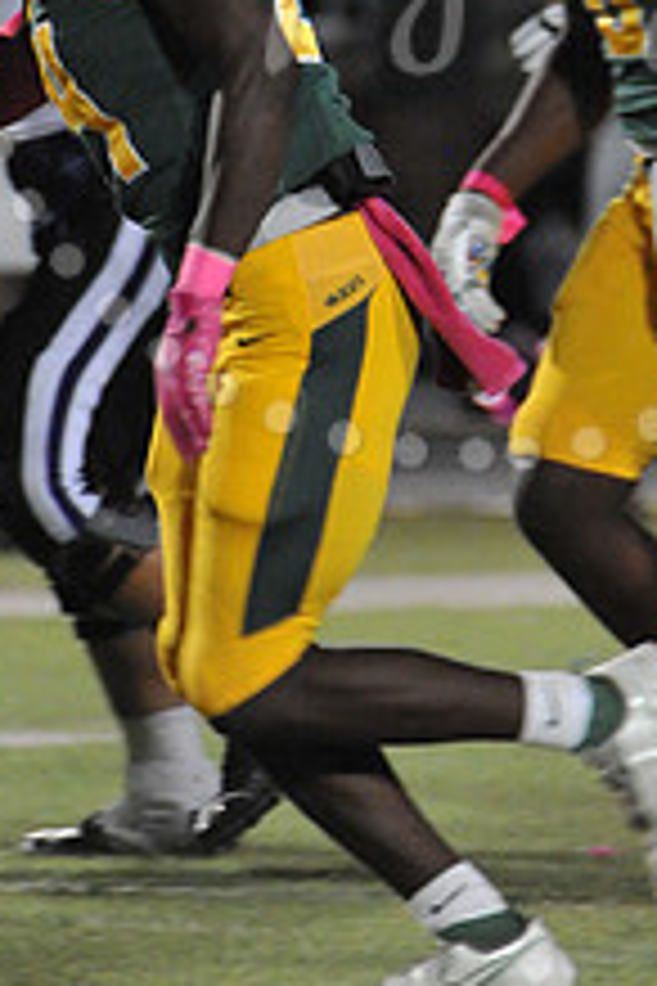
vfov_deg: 1.7
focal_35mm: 1218
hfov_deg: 1.1
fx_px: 33340
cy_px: -81
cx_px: 477
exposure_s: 1/200
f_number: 6.3
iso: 6400
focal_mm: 460
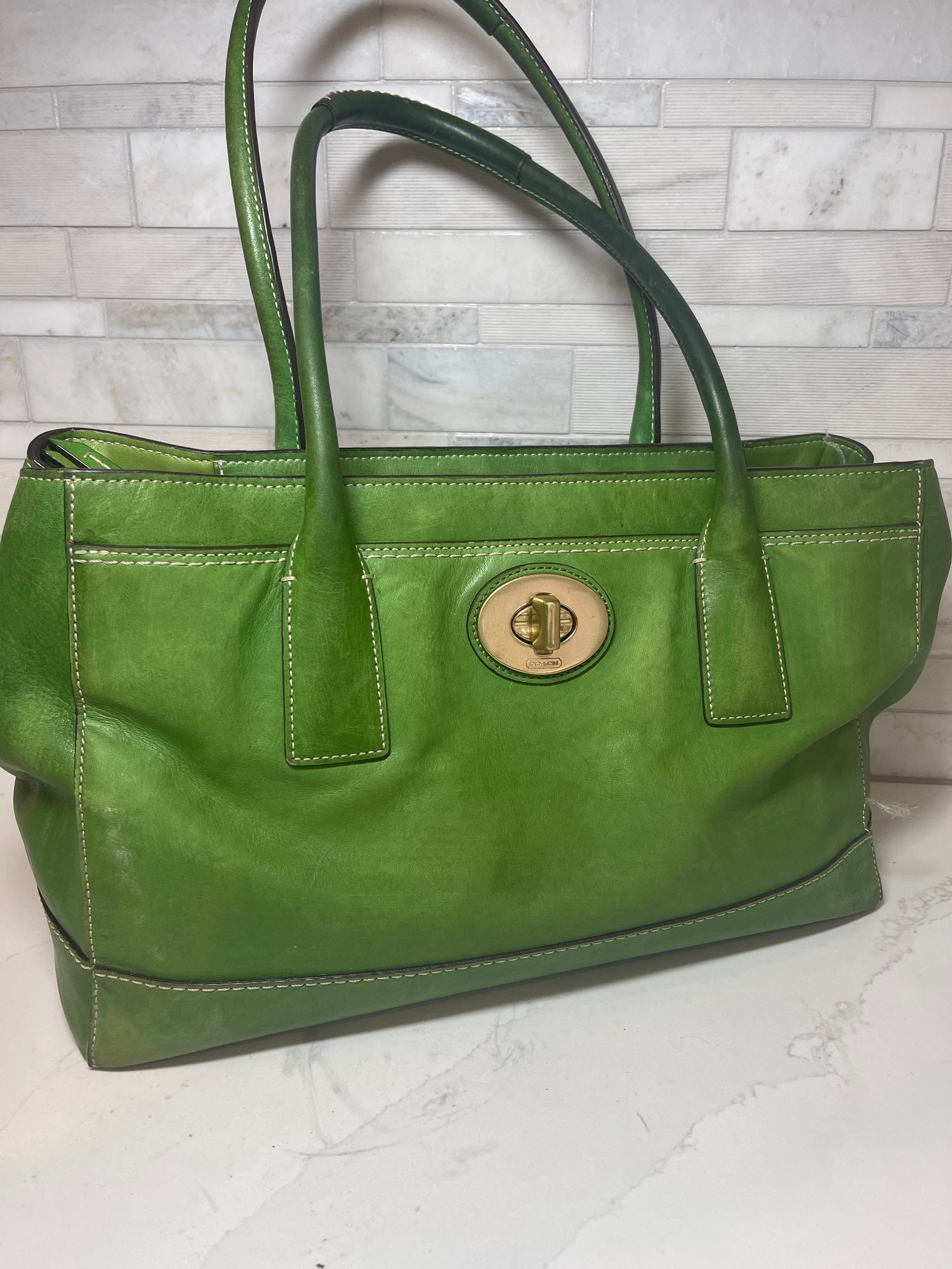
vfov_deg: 67.3
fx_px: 953
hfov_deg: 53.1
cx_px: 476
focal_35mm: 26
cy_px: 634
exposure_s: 1/120
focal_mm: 5.1
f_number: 1.6
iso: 80
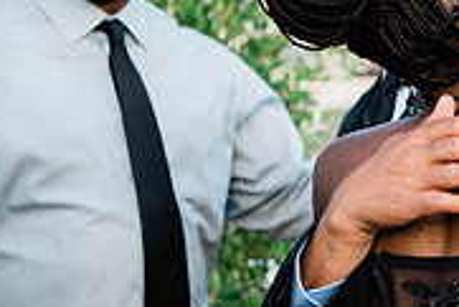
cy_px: 161
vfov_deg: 12.3
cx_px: 659
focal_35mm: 112
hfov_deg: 16.8
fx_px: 1429
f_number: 2.2
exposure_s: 1/200
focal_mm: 35
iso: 200
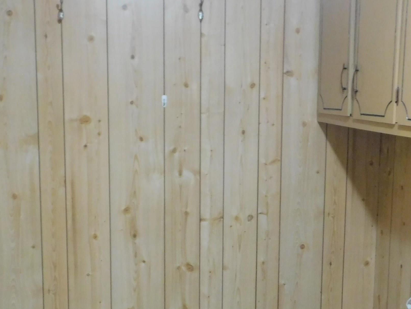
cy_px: 246
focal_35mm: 69
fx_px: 819
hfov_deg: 28.1
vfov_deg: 21.1
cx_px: 249
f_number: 3.5
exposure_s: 1/8
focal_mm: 6.3
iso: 500
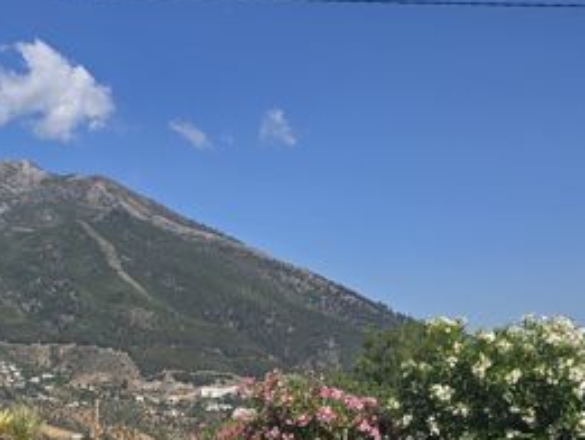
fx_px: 1048
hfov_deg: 29.9
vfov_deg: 22.4
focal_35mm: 62
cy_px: 474
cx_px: 59
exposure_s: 1/1212
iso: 12
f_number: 1.7
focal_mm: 6.3
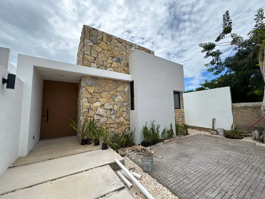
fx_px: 107
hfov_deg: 102.1
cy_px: 100
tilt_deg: +4.9
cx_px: 132
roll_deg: +0.9
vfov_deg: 85.7
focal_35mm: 14
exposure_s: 1/1976
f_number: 2.2
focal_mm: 2.22
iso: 50
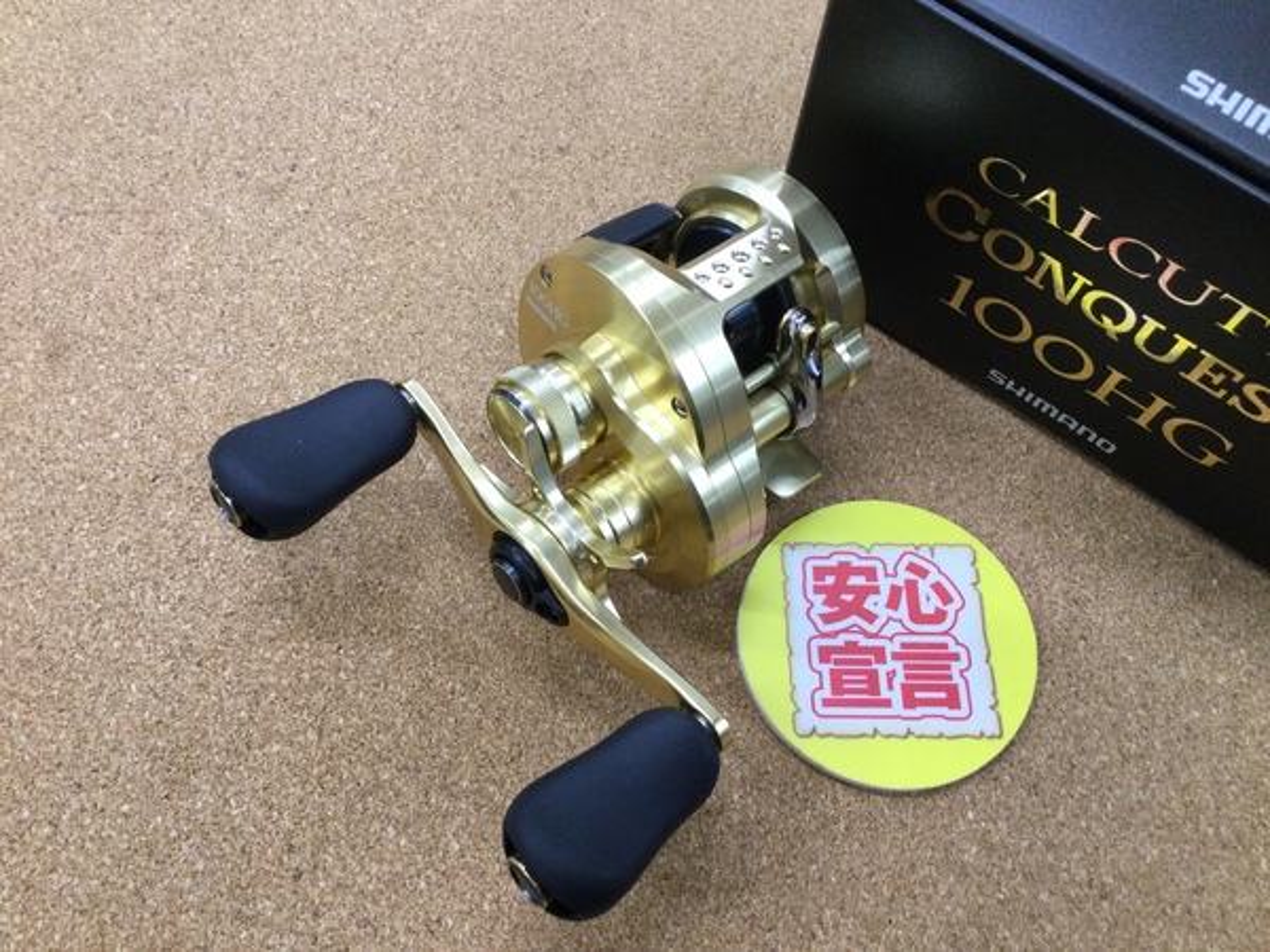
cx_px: 635
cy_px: 476
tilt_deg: -66.5
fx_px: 1137
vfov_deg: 45.4
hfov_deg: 58.4
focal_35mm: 31
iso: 50
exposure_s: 1/30
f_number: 2.4
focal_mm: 3.3
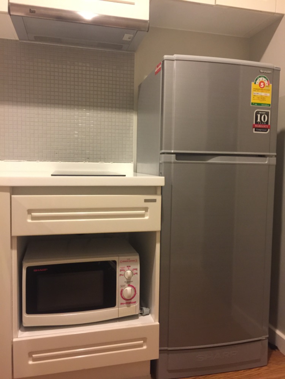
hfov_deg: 48.2
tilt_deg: -5.1
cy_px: 190
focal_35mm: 29
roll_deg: -1.9
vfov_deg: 61.7
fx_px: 318
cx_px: 142
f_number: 2.2
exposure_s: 1/8
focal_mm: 4.15
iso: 125
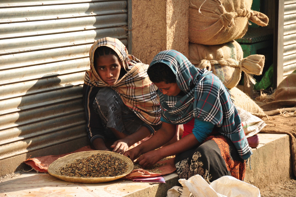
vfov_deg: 8.7
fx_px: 1293
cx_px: 148
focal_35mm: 158
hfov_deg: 13.1
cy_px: 98
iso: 400
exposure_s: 1/500
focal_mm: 105
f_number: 5.6
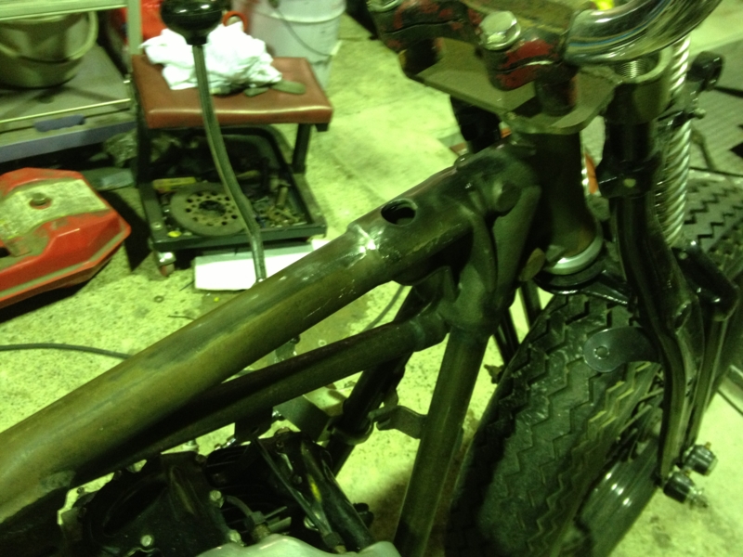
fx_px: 751
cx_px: 372
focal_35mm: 35
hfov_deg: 52.6
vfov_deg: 40.7
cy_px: 278
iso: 250
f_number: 2.4
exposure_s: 1/20
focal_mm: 4.28
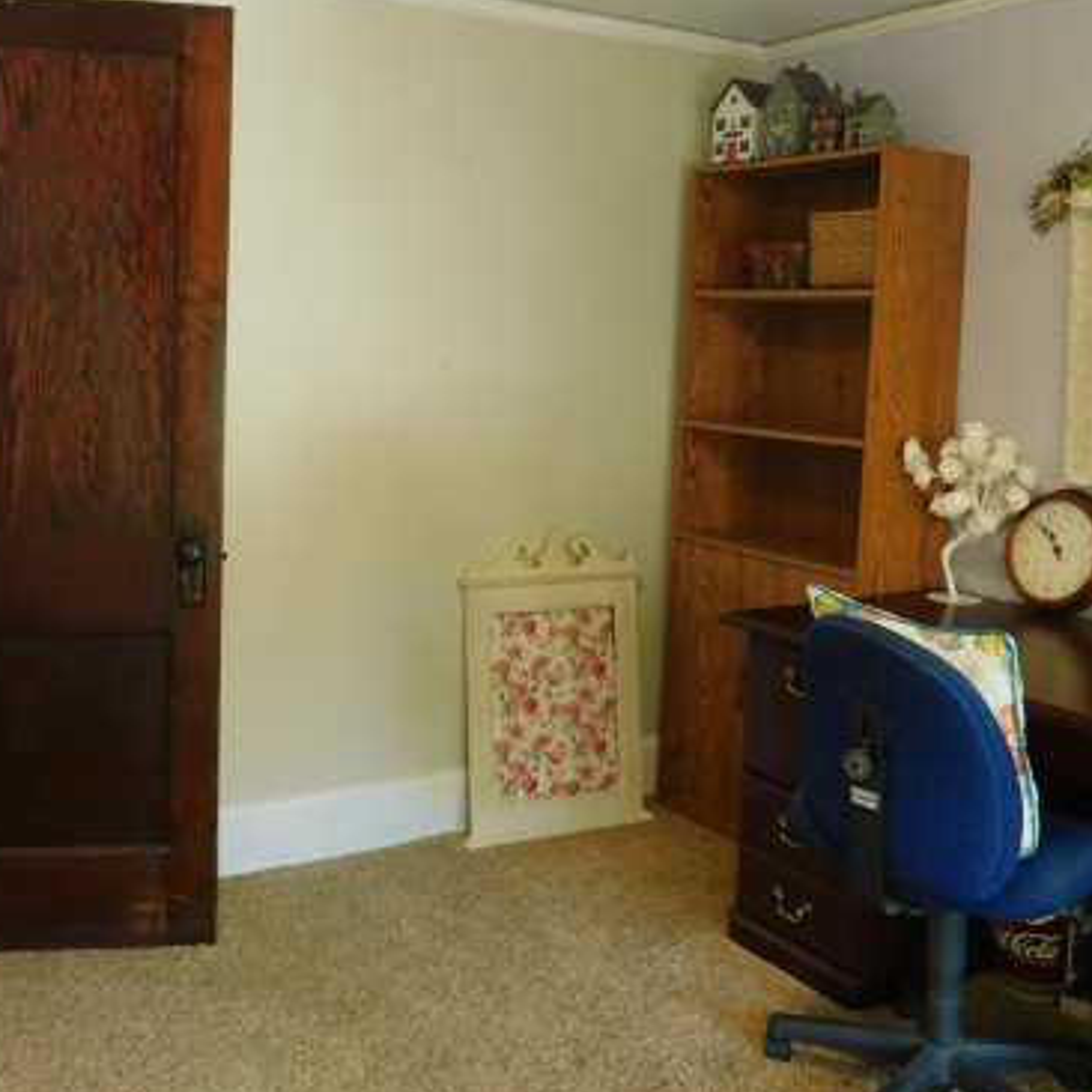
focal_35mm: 37
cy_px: 400
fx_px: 1321
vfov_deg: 44.5
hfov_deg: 44.8
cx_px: 473
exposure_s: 1/30
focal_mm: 4
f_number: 3
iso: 360
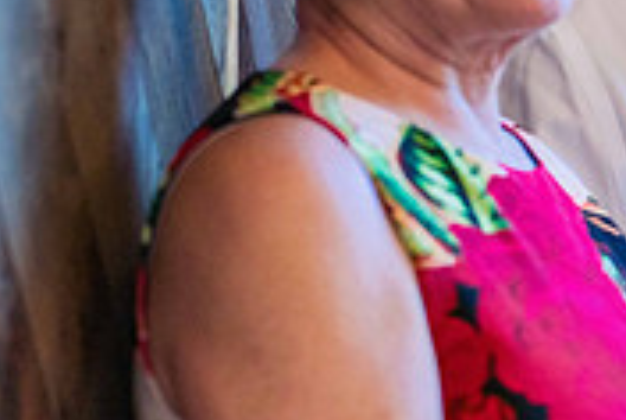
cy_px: 205
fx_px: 5504
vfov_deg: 4.4
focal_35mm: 316
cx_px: 903
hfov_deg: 6.4
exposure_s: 1/400
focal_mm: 96
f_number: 2.8
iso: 1000
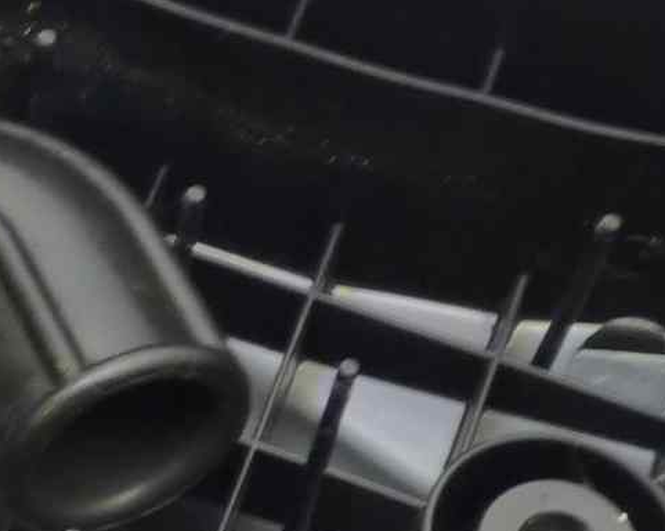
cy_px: 330
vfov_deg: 11.8
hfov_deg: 14.2
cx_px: -213
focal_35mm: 130
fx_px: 2557
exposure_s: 1/8
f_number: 3.3
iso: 125
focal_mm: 4.1
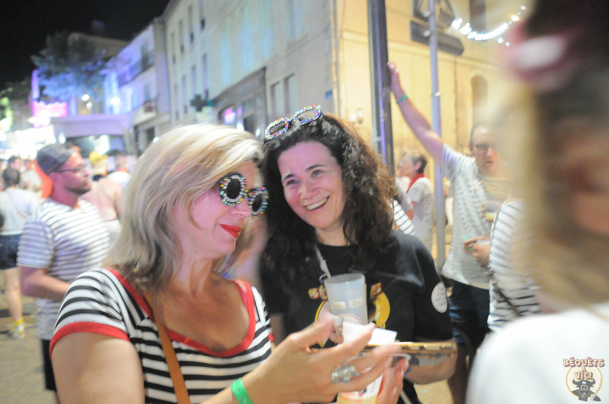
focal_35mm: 30
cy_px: 202
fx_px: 507
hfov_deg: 62.0
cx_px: 304
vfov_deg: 43.5
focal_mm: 20
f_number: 3
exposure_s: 1/13
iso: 3200
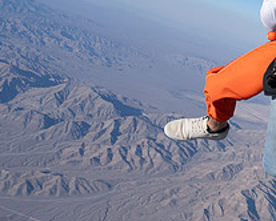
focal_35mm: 63
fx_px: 515
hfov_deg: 25.5
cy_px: 6
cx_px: 365
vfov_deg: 23.4
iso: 800
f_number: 11
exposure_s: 1/2000
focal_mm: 24
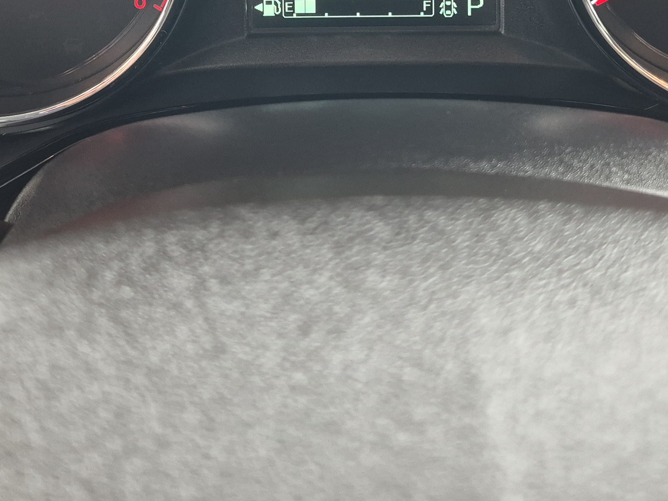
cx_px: 320
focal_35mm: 57
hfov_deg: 33.8
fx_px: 1100
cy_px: -93
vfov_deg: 23.5
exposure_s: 1/120
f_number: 1.8
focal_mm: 5.4
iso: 160
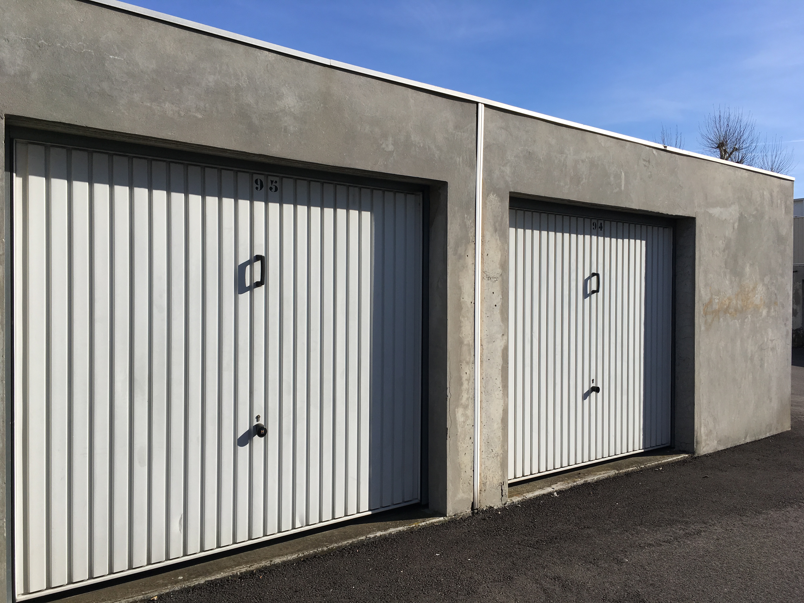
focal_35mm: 29
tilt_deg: -3.3
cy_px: 302
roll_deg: +0.0
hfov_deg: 61.7
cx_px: 402
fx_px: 674
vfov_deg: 48.2
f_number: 2.2
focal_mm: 4.15
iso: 25
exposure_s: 1/1972
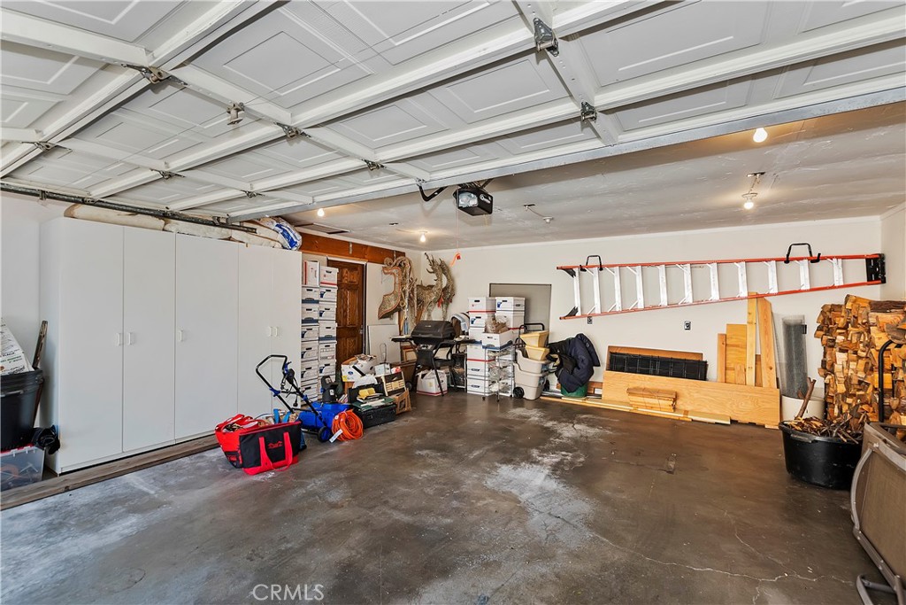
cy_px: 302
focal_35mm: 15
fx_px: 378
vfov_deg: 77.3
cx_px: 453
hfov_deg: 100.4
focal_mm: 10
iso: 200
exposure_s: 1/30
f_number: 8
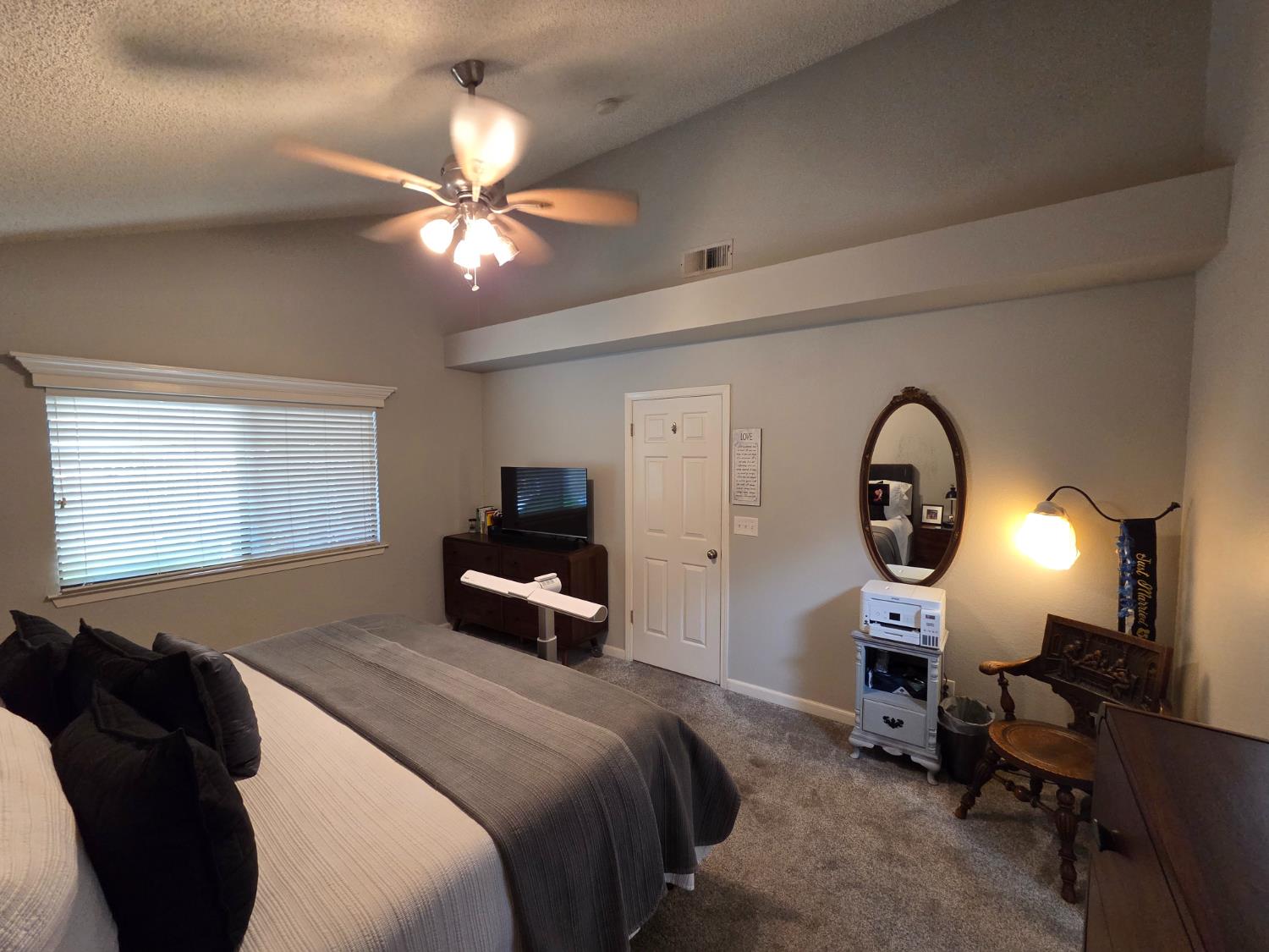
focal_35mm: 13
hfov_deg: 106.2
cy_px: 476
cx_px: 634
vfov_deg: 89.9
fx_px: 477
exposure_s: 1/60
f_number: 2.2
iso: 320
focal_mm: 2.2
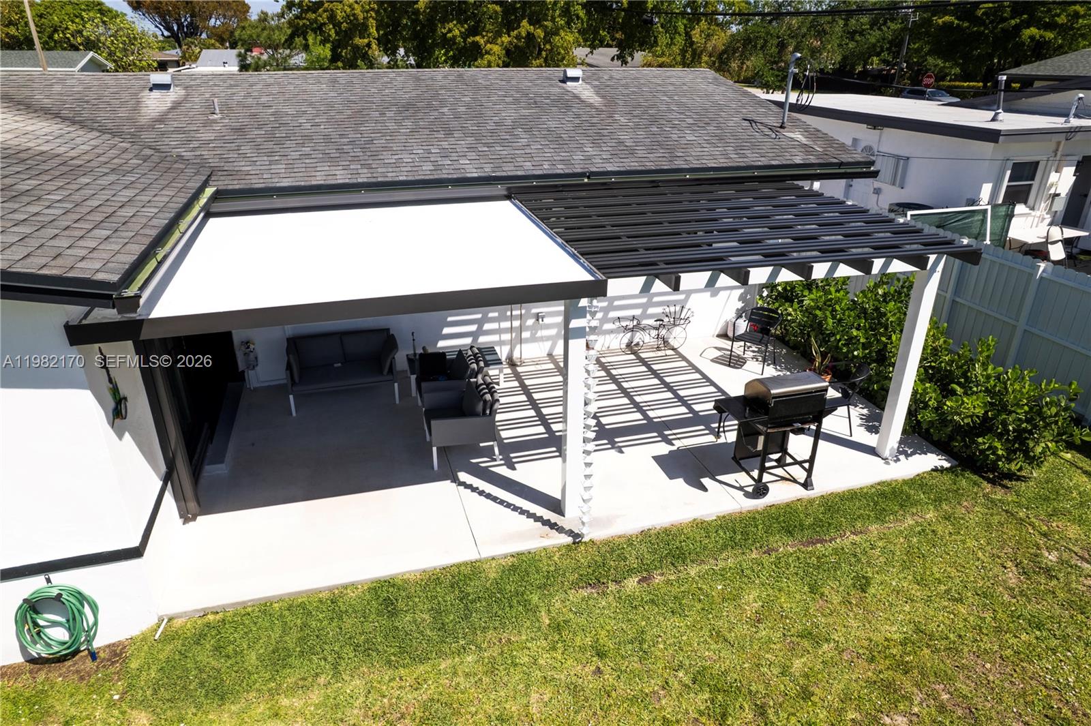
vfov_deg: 57.2
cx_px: 546
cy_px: 363
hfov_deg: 78.6
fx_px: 666
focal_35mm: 22
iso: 100
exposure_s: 1/100
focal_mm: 8.38
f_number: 2.8
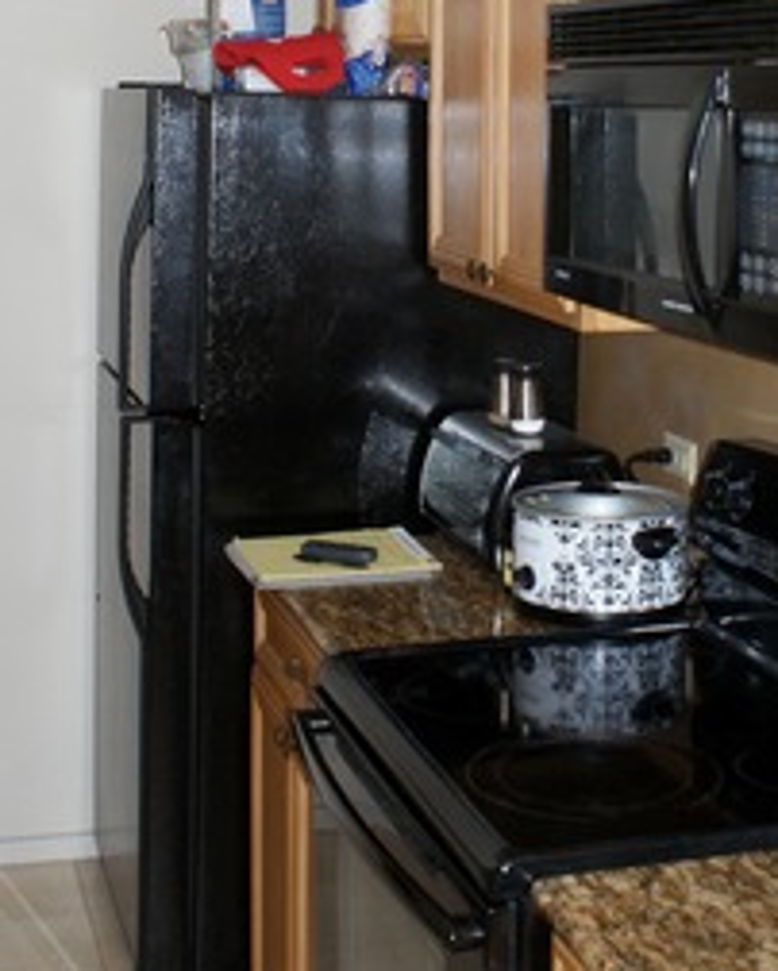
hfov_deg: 25.7
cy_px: 220
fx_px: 1696
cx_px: 491
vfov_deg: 31.3
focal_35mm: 59
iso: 400
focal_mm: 22
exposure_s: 1/60
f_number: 5.6
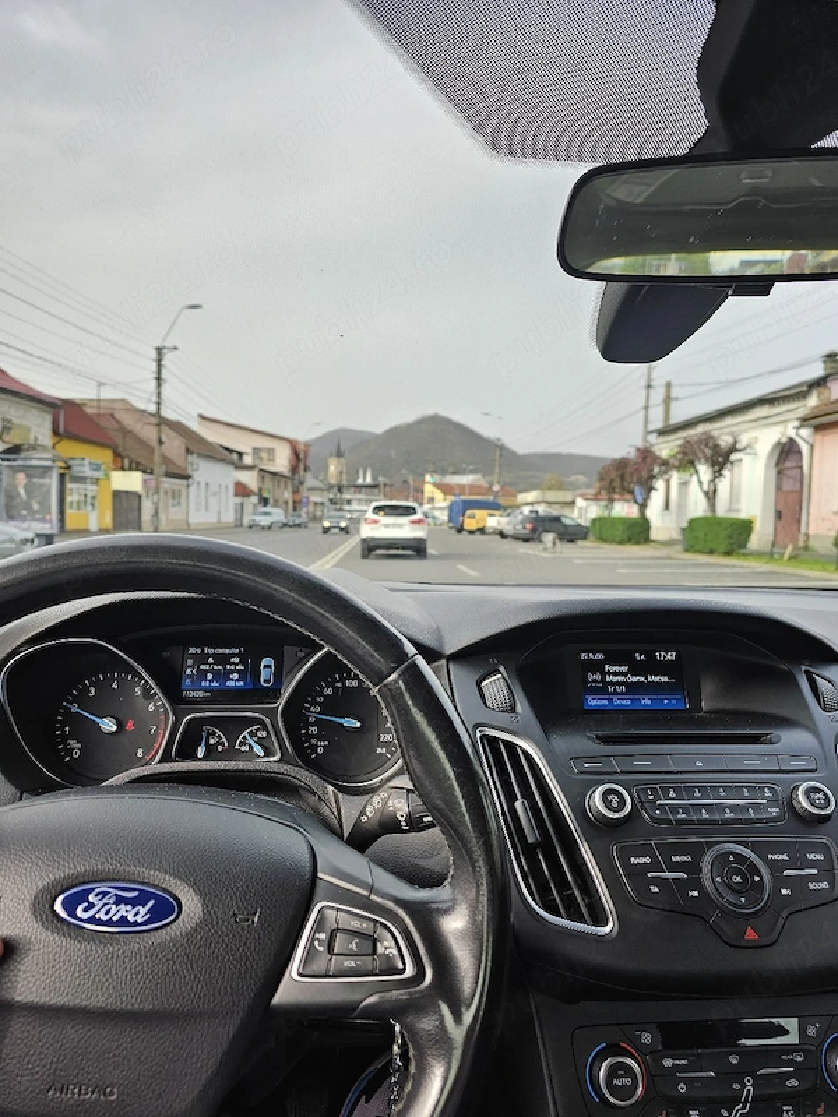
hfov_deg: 58.9
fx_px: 742
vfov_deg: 73.9
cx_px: 419
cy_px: 558
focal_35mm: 23
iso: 25
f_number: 1.7
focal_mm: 6.3
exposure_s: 1/192
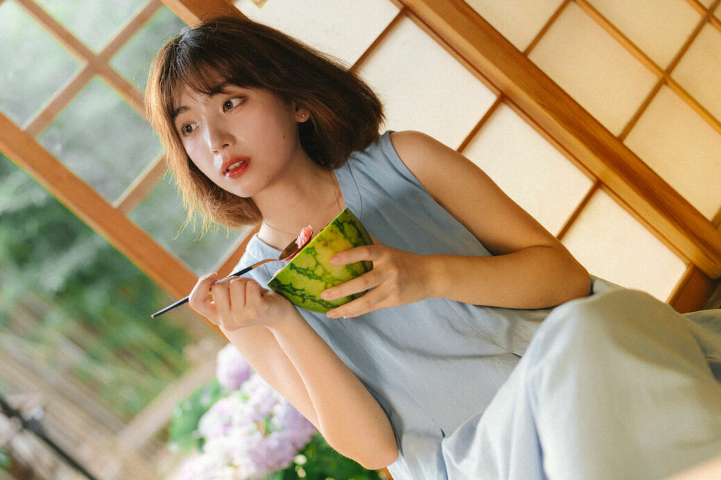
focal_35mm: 69
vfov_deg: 19.7
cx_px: 359
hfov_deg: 29.2
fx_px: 1382
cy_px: 241
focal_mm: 68
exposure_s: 1/400
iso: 400
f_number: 2.5
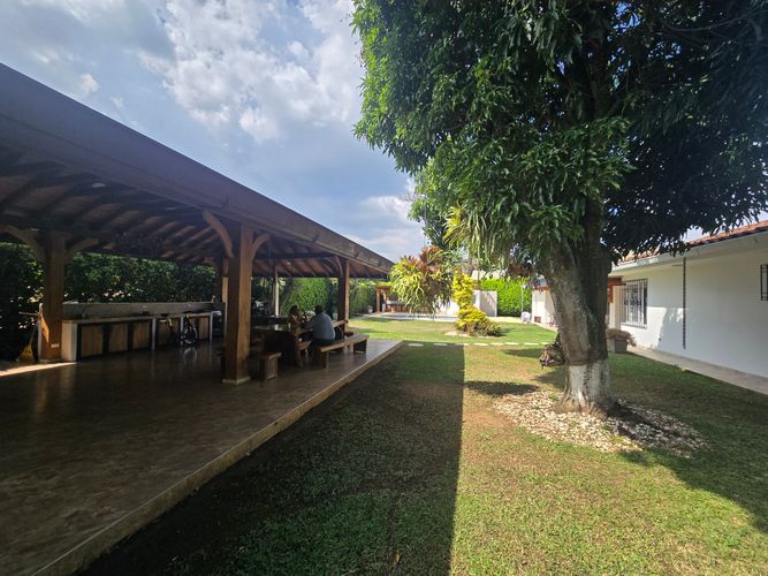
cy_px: 288
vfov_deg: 89.9
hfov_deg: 106.2
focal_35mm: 13
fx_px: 288
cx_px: 384
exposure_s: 1/1343
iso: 50
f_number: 2.2
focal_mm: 2.2
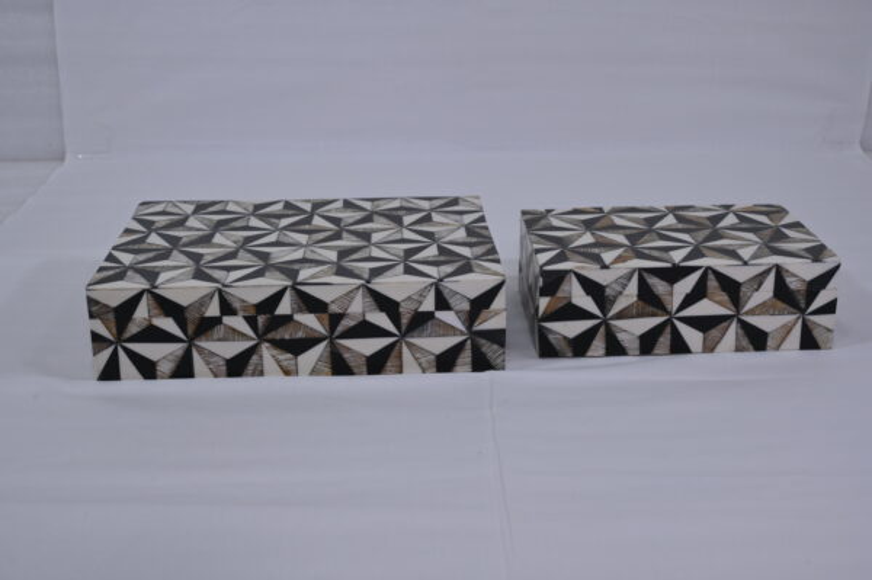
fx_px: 1186
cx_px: 436
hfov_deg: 40.4
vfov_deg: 27.5
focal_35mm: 49
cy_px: 290
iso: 400
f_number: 9
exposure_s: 1/125
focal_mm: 49
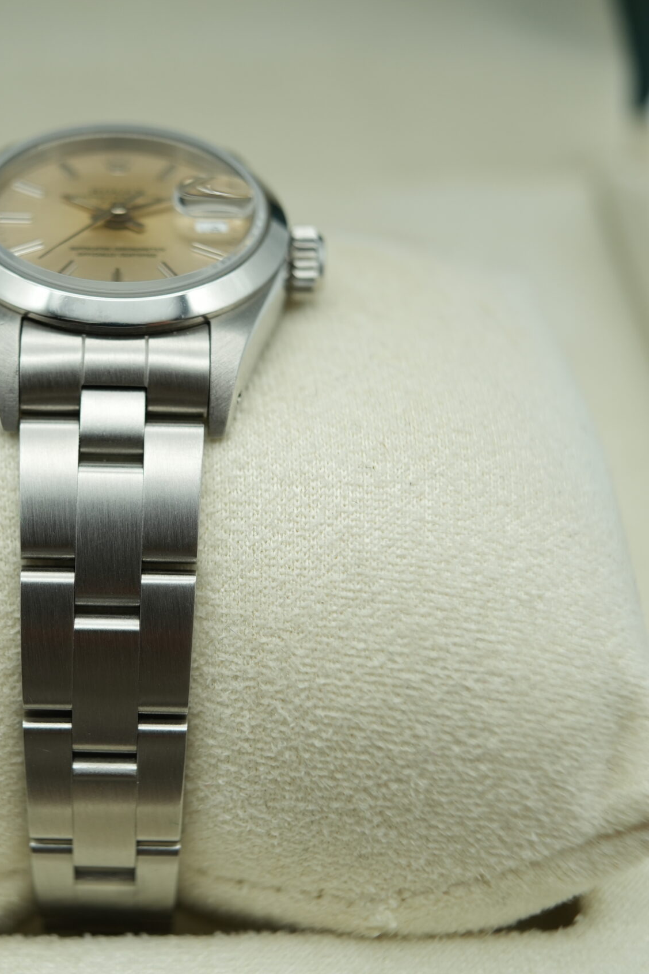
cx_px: 105
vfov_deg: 37.5
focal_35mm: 53
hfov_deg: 25.0
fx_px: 1433
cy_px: 485
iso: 400
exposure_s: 1/250
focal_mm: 35
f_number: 5
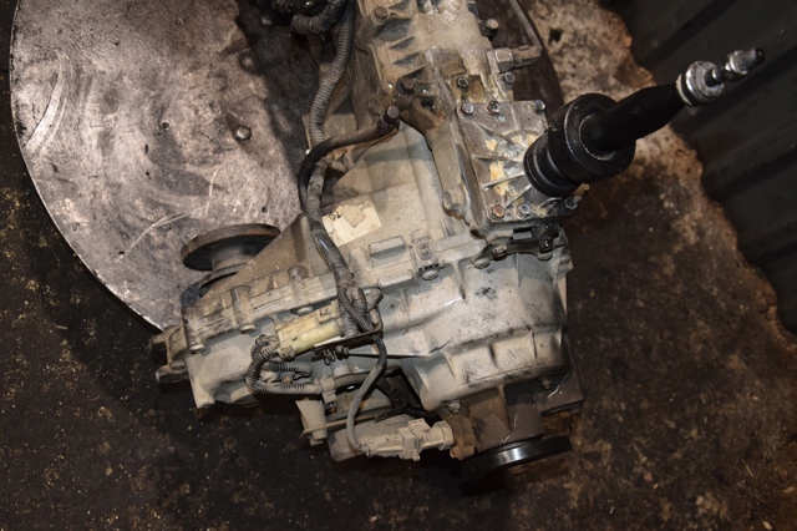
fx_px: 929
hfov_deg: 46.4
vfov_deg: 31.9
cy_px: 266
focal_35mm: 42
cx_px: 398
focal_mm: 28
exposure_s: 1/60
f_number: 5
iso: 800
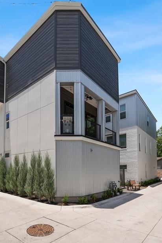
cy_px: 142
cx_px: 63
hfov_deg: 61.3
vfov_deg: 83.2
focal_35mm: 20
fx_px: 135
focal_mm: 16
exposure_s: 1/200
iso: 50
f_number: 7.1
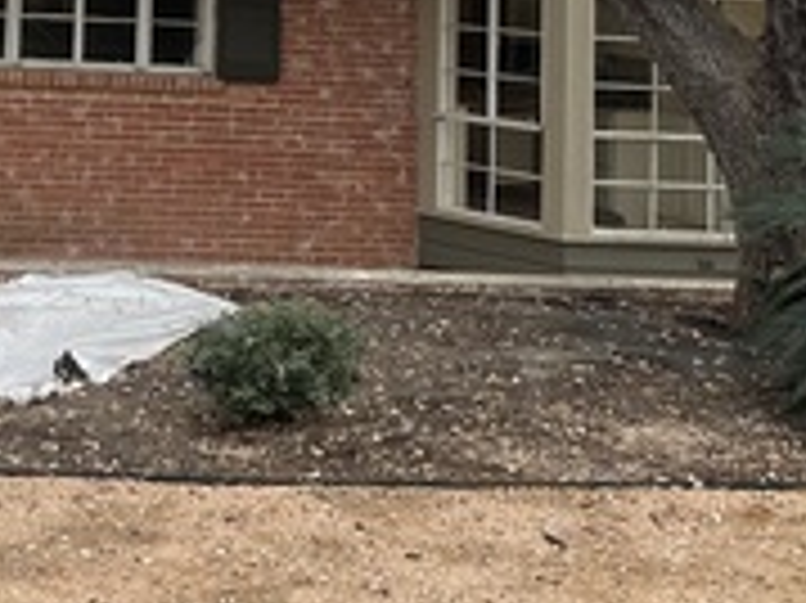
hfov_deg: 21.5
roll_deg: -3.7
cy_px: -248
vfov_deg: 16.0
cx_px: -90
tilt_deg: +6.7
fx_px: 2001
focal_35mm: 86
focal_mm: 6.86
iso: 80
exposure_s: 1/206
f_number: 1.78
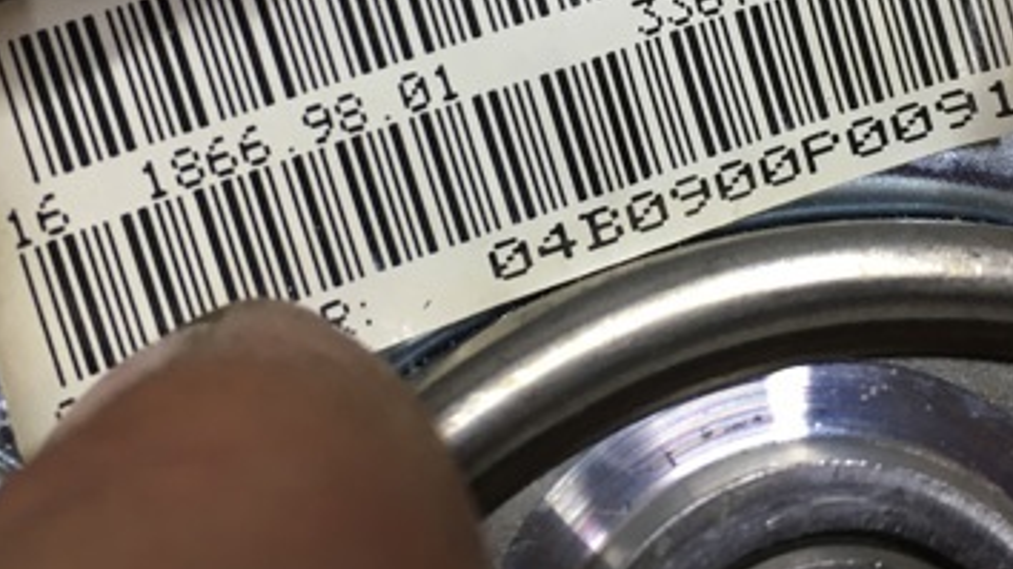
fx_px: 1531
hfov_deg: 36.5
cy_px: -19
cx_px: 584
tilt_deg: -52.2
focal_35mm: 57
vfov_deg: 20.3
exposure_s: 1/33
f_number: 2.2
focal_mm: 4.15
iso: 40
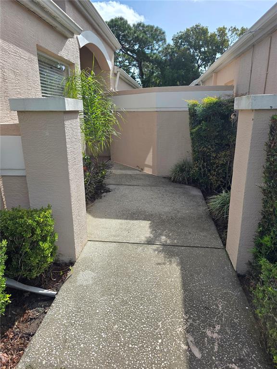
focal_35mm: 23
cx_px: 138
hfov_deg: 58.9
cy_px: 184
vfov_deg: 73.9
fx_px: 245
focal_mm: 6.3
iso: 80
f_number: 1.7
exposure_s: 1/10000
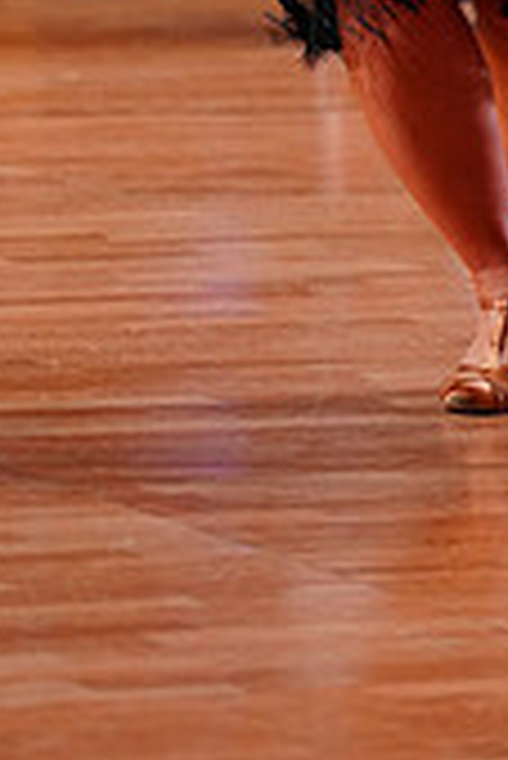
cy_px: -526
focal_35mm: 374
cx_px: 7
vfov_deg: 5.4
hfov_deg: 3.7
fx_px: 7900
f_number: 2.8
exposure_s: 1/400
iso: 1250
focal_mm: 109
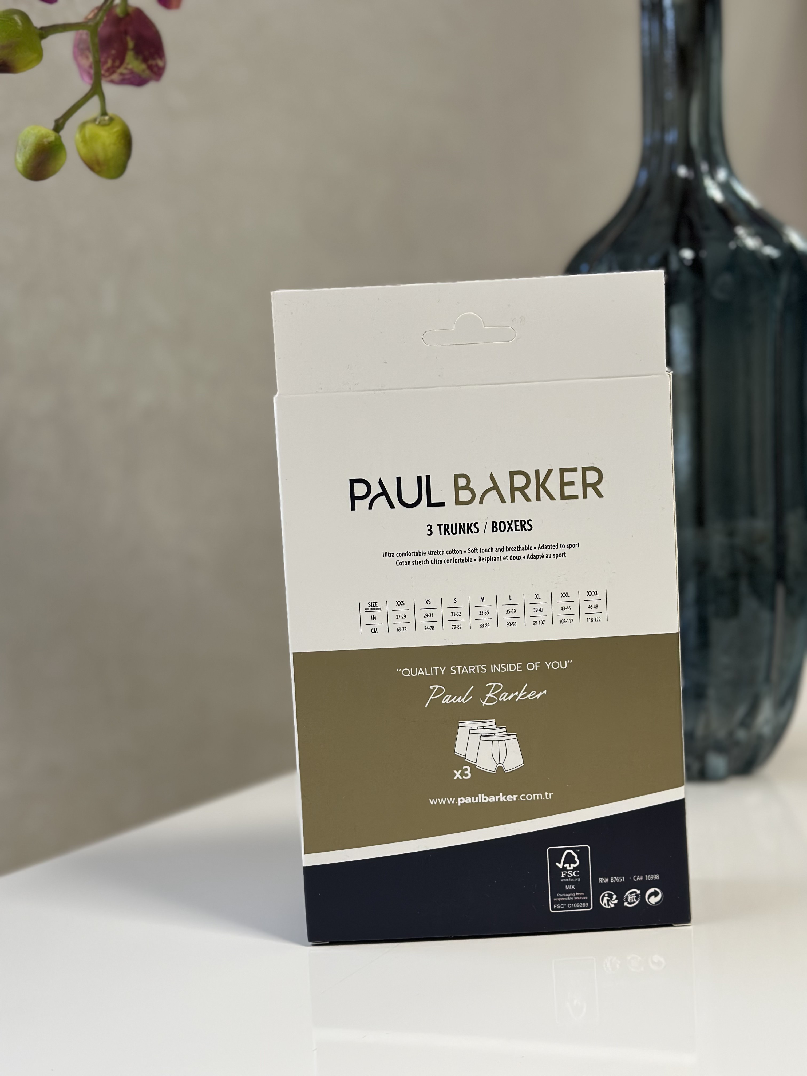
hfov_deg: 30.3
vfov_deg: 39.7
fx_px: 1492
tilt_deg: -5.7
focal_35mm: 48
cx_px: 404
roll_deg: +2.6
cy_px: 538
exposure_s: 1/100
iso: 160
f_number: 1.78
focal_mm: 6.86
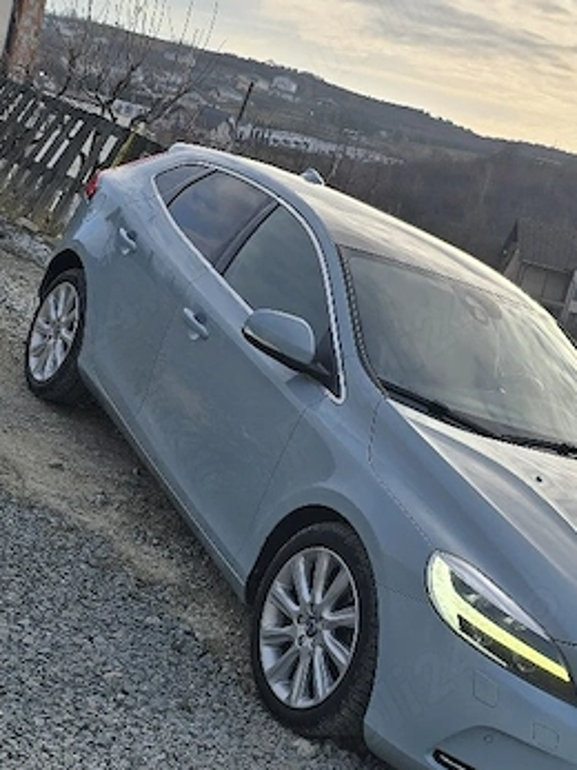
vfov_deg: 36.2
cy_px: 399
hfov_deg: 26.7
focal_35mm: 53
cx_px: 504
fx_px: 1179
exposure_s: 1/1111
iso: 12
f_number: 1.7
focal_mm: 6.3
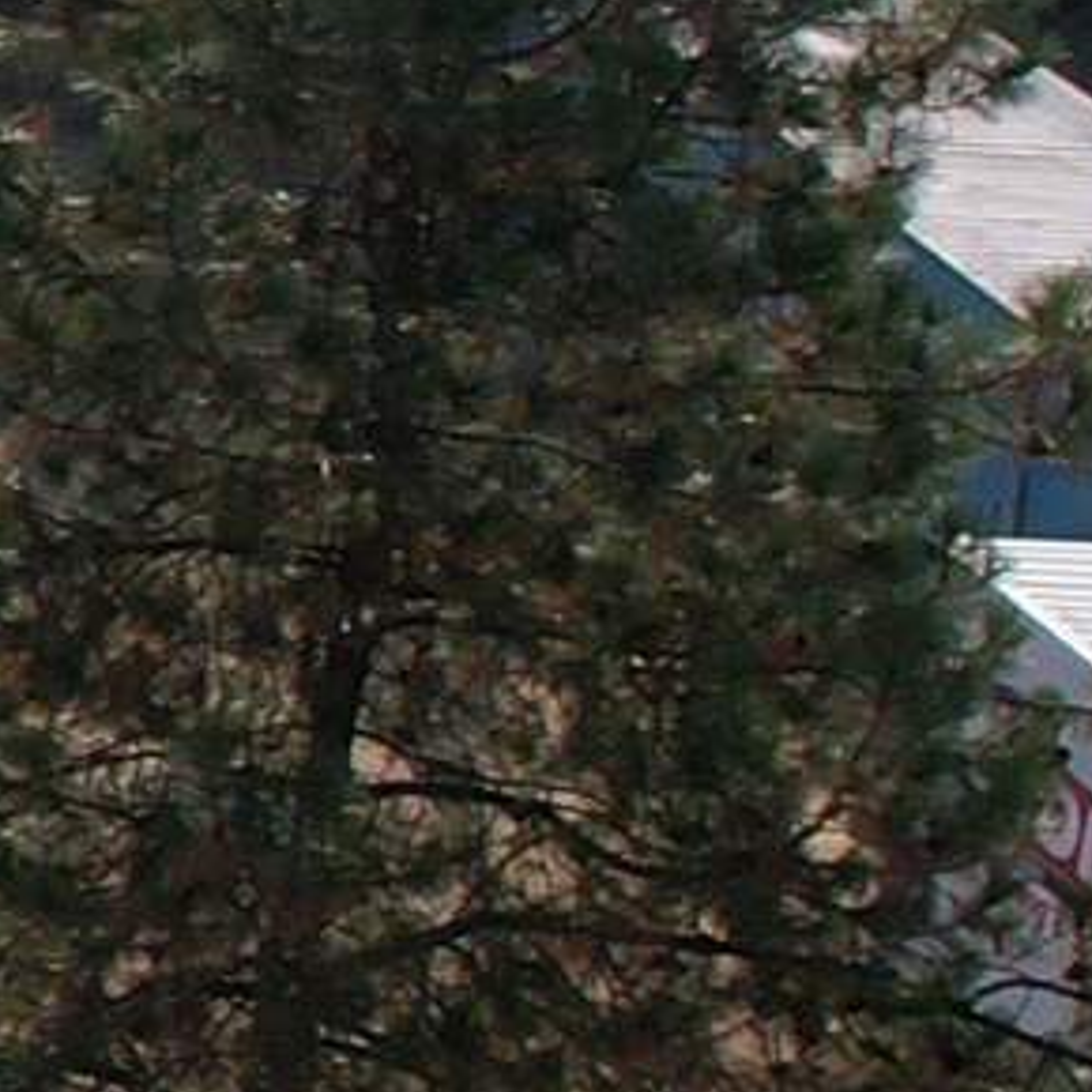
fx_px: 7067
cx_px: -3747
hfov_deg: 6.5
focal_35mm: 198
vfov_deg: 8.8
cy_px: -23
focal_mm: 8.38
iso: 100
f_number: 2.8
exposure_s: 1/2000
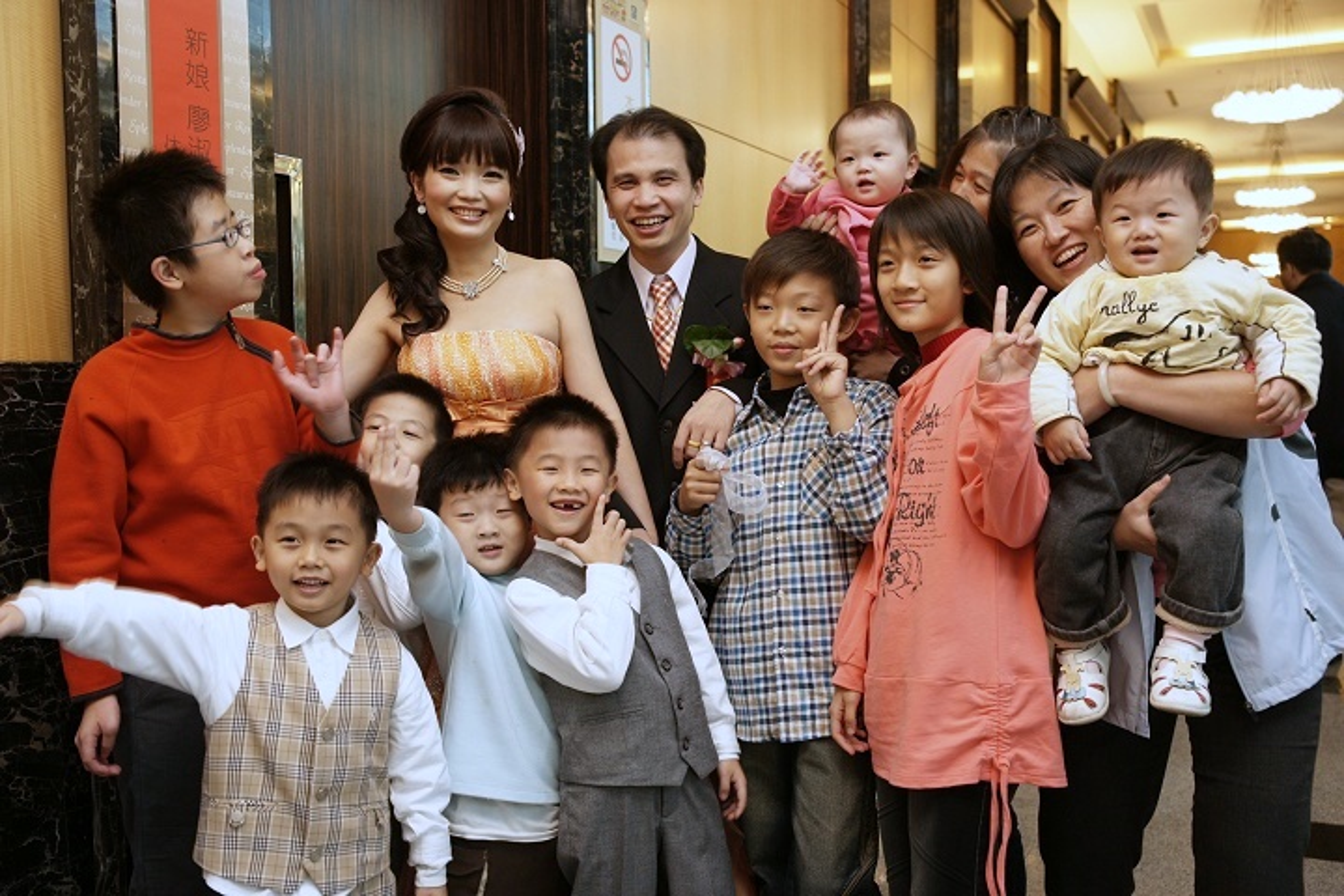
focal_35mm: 35
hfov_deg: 54.4
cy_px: 448
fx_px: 1307
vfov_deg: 37.9
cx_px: 672
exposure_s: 1/60
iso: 400
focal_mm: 35
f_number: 4
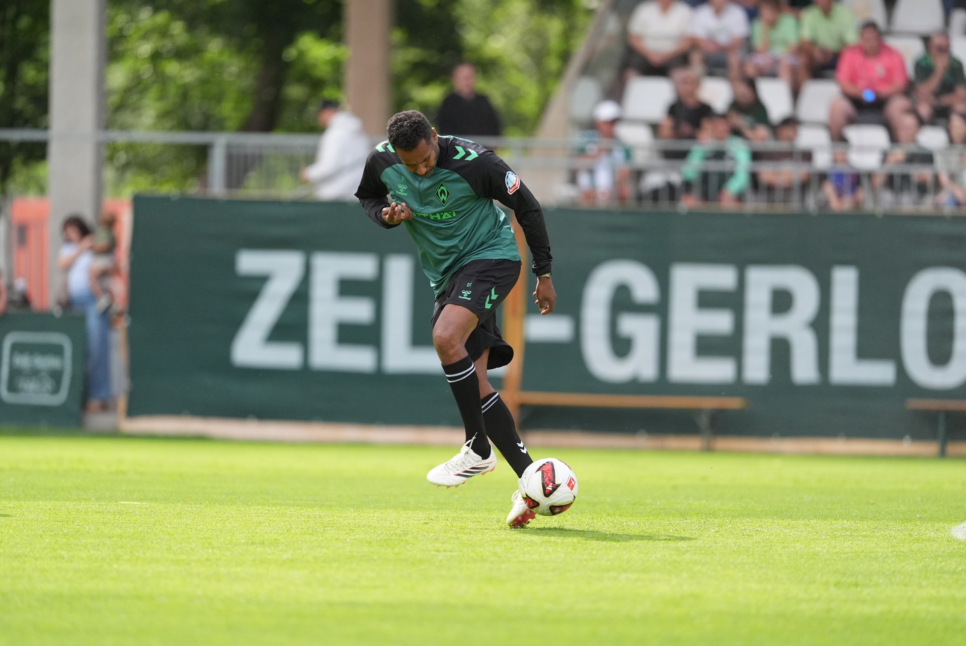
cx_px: 483
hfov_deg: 6.9
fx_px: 8057
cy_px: 323
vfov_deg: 4.6
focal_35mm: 300
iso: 2500
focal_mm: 300
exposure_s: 1/10000
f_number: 2.8
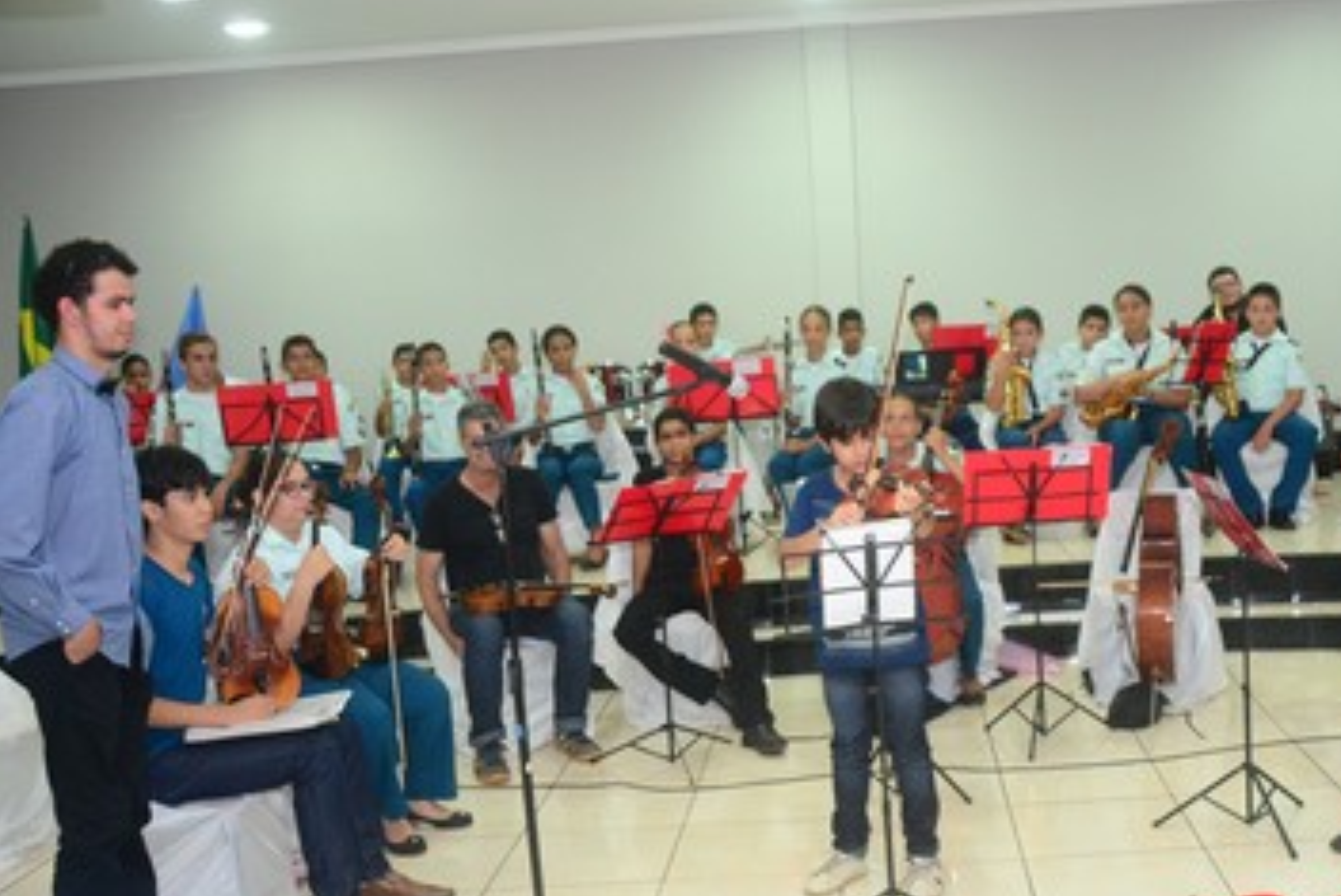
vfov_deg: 29.2
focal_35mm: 46
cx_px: 853
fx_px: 1714
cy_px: 564
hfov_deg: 42.3
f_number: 3.8
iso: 1600
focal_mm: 24
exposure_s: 1/60
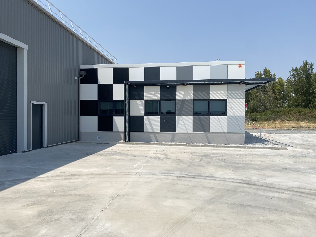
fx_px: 237
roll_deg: +0.8
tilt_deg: -0.4
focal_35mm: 26
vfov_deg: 53.1
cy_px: 118
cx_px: 158
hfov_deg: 67.3
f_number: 1.8
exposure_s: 1/5025
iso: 32
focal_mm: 4.25
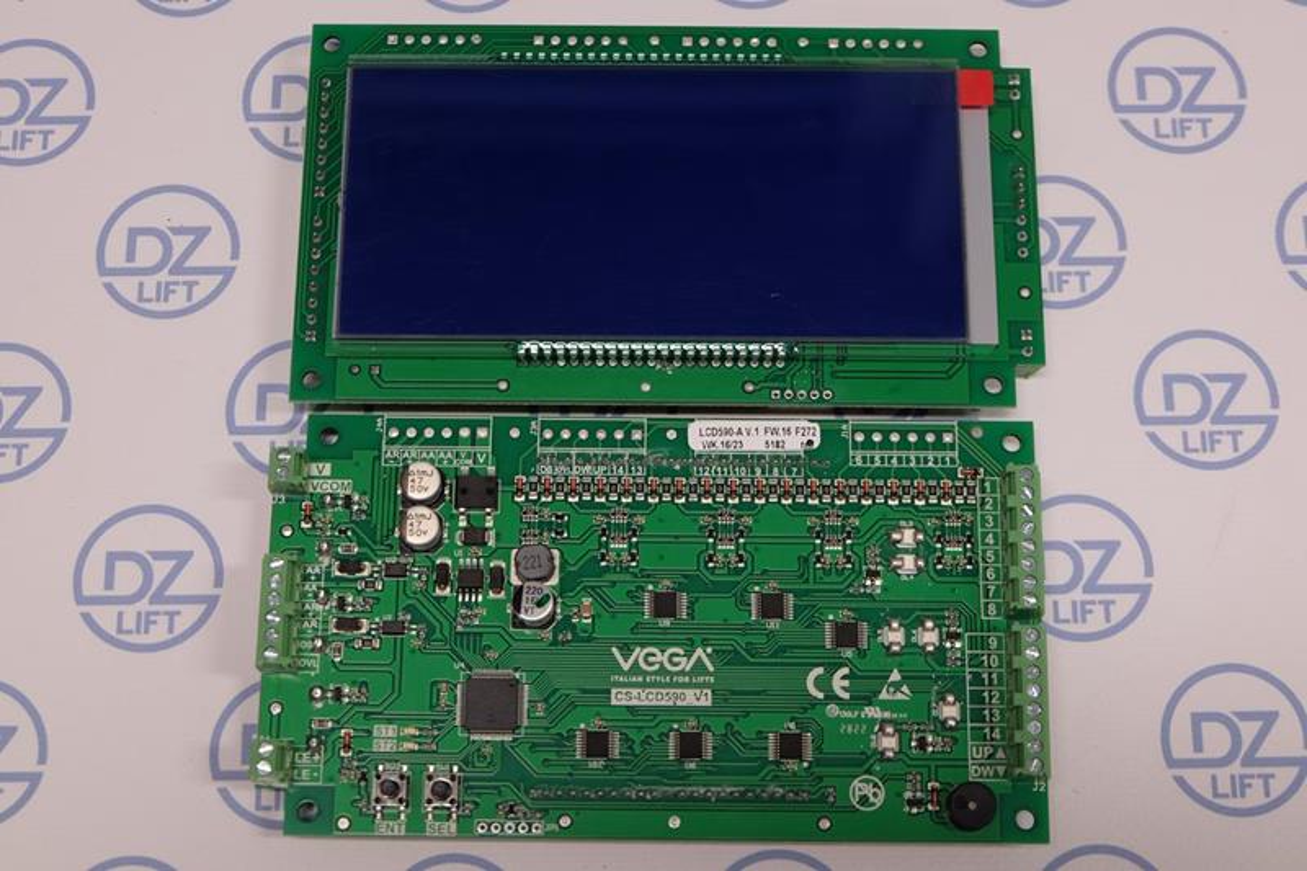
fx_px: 2105
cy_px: 436
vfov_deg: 23.4
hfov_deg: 34.5
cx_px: 654
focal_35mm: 58
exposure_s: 1/30
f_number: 5.3
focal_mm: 38.7
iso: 400
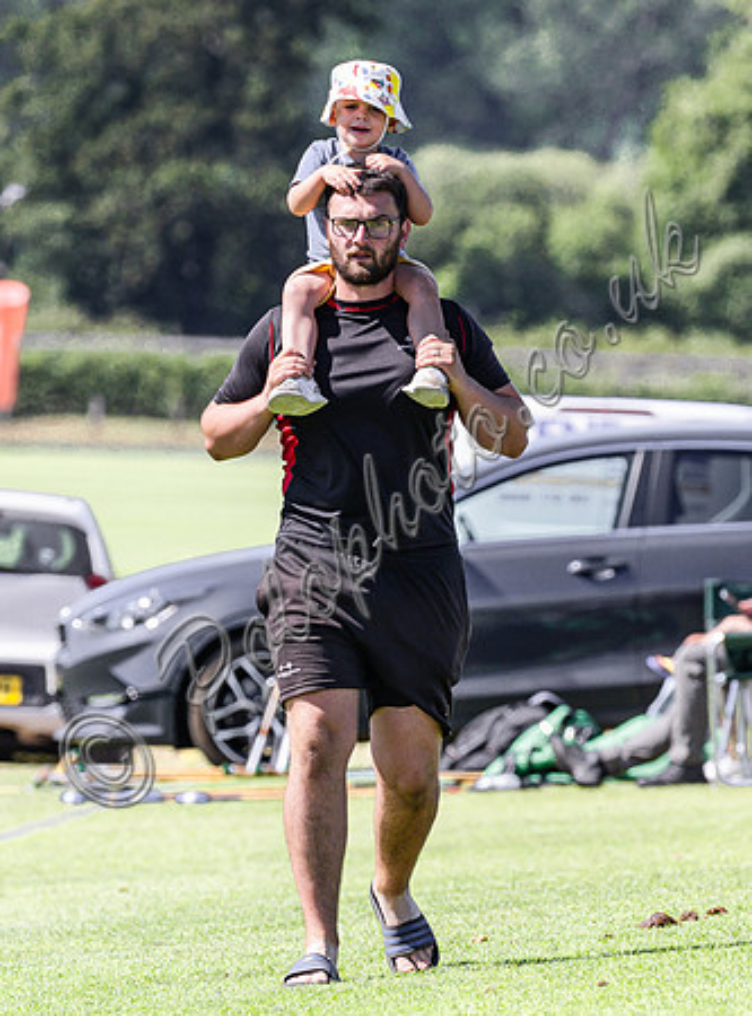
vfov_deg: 2.8
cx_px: 409
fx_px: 20653
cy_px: 783
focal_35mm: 707
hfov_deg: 2.1
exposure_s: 1/1000
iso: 320
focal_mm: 250
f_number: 5
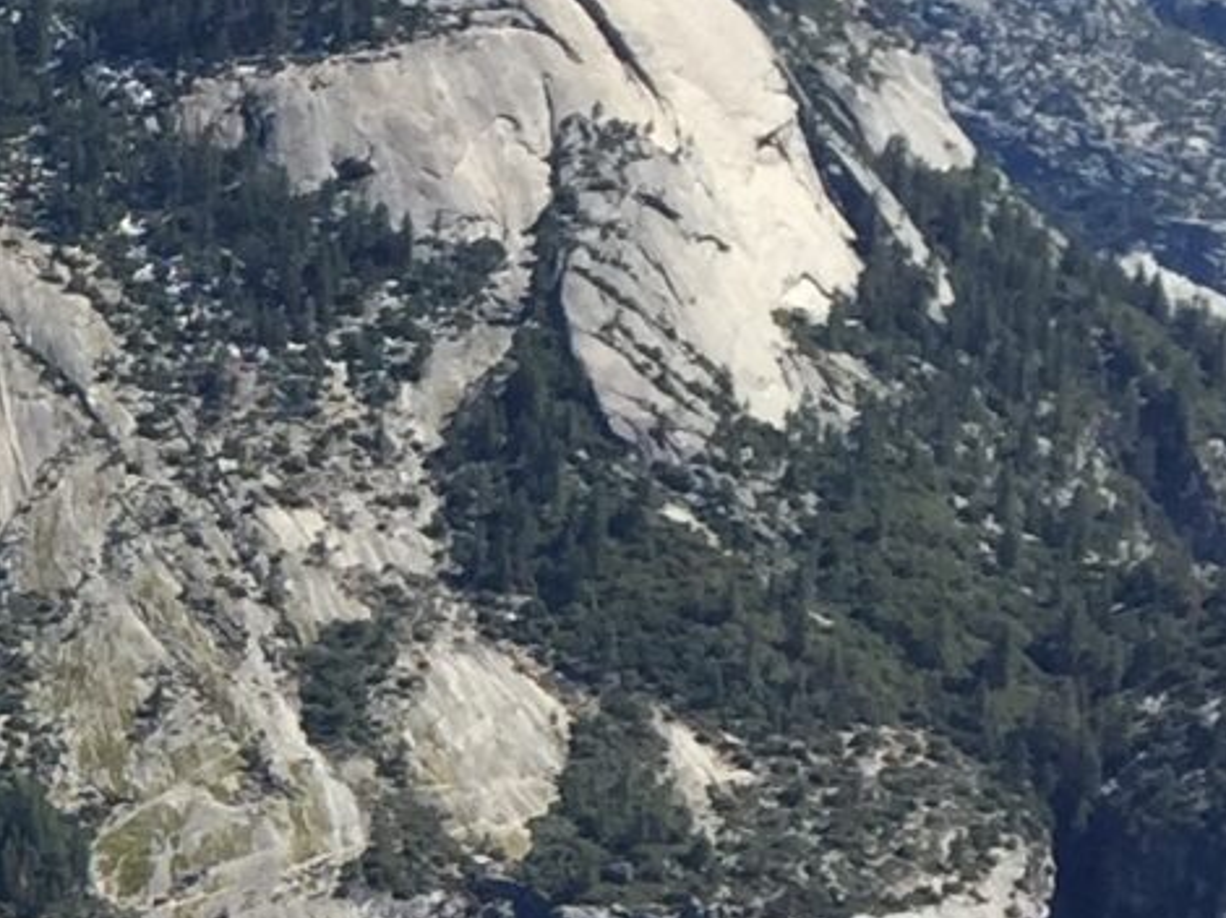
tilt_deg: -13.5
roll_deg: -0.9
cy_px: 1226
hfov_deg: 11.6
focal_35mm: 158
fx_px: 5593
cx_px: -965
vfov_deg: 9.2
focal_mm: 4.15
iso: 32
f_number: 2.2
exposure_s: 1/1522
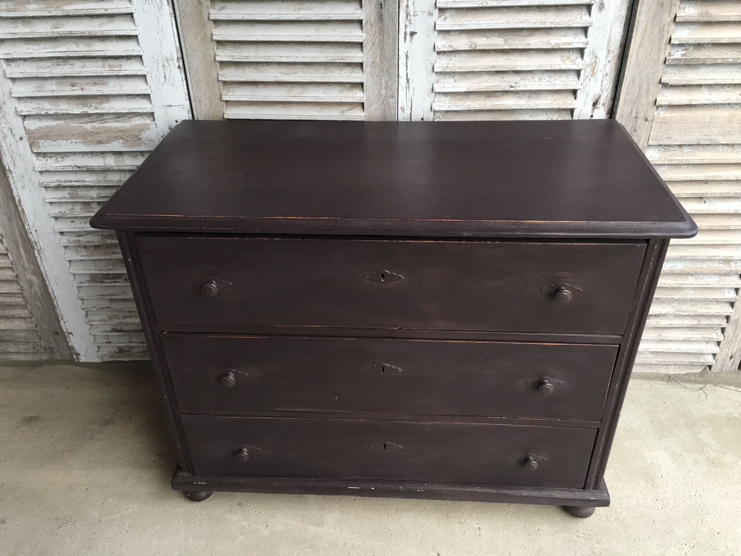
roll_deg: +1.3
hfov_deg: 61.7
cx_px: 370
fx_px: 621
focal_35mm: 29
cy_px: 278
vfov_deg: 48.2
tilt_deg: -32.2
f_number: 2.2
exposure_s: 1/33
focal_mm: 4.15
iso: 125
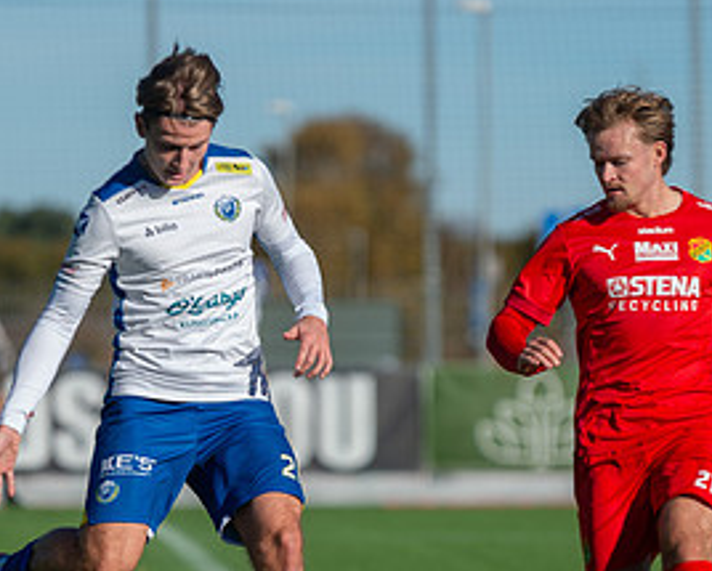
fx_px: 8164
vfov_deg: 4.0
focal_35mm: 387
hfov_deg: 5.0
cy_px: 428
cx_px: 191
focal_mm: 185
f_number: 3.2
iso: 100
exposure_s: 1/1600
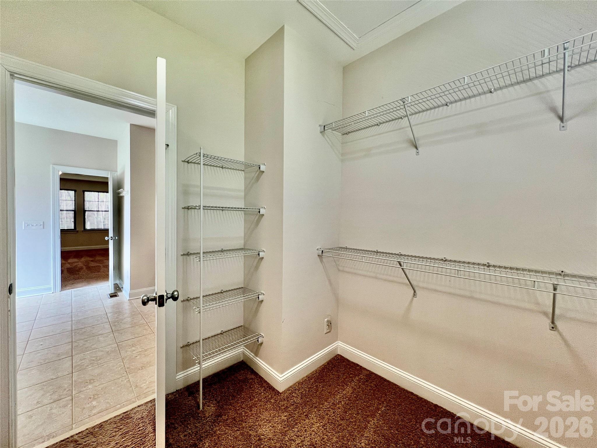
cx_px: 298
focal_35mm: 13
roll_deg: -0.6
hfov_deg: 106.2
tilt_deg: -2.0
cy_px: 224
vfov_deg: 89.9
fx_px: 224
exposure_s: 1/120
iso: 160
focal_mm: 1.57
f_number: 1.8
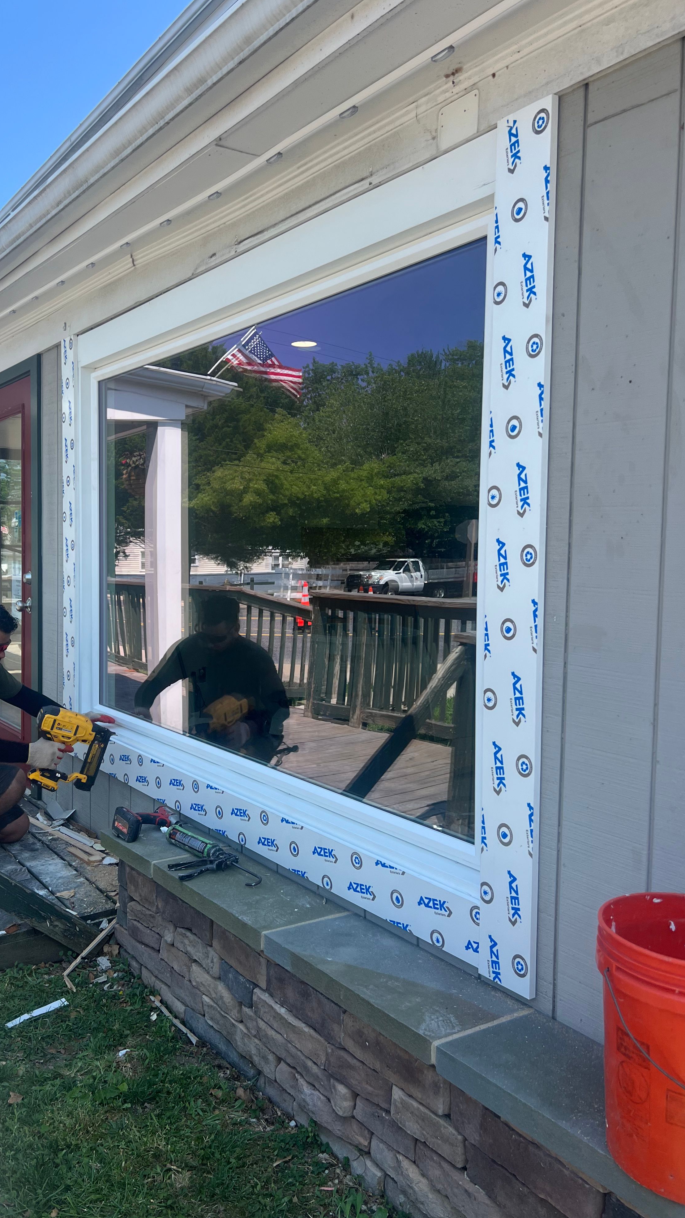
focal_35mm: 29
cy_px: 613
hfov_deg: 39.8
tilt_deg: -0.2
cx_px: 243
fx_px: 936
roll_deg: -0.3
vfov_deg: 66.1
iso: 50
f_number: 1.5
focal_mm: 5.7
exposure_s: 1/1412
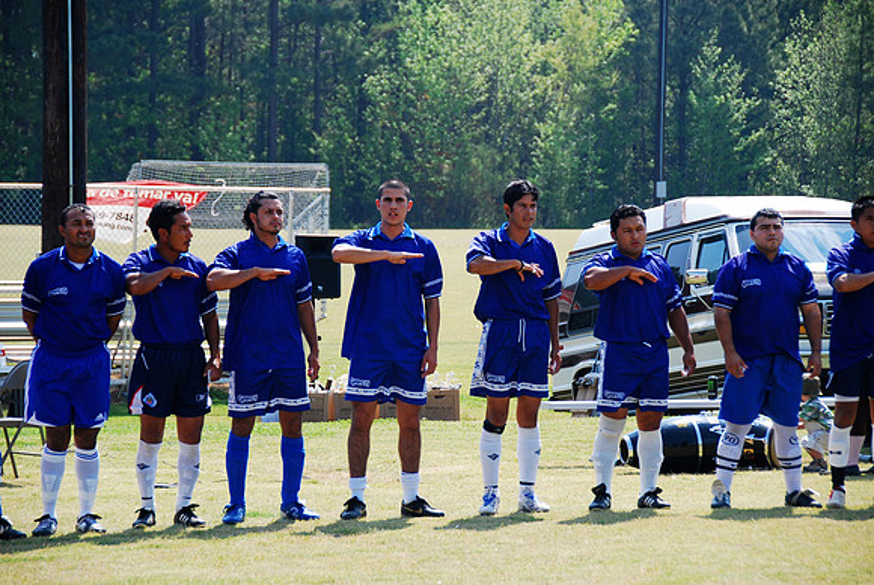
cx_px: 437
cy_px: 292
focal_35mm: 158
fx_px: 3828
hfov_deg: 13.0
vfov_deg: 8.7
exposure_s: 1/200
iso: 100
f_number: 5.6
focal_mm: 105
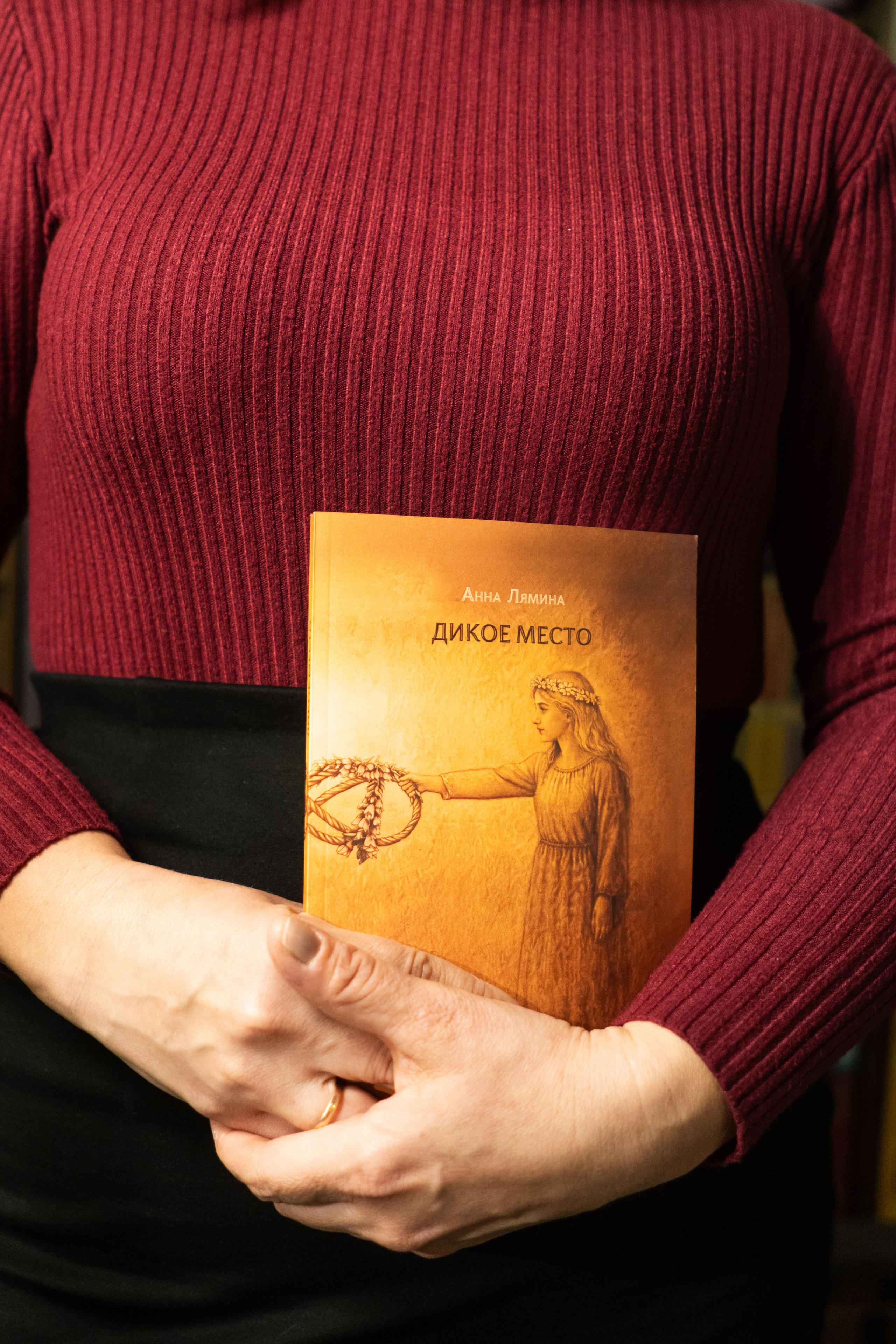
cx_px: 448
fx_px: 1568
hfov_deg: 31.9
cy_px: 672
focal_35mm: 42
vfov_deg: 46.4
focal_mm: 28
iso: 1250
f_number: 2
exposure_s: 1/320
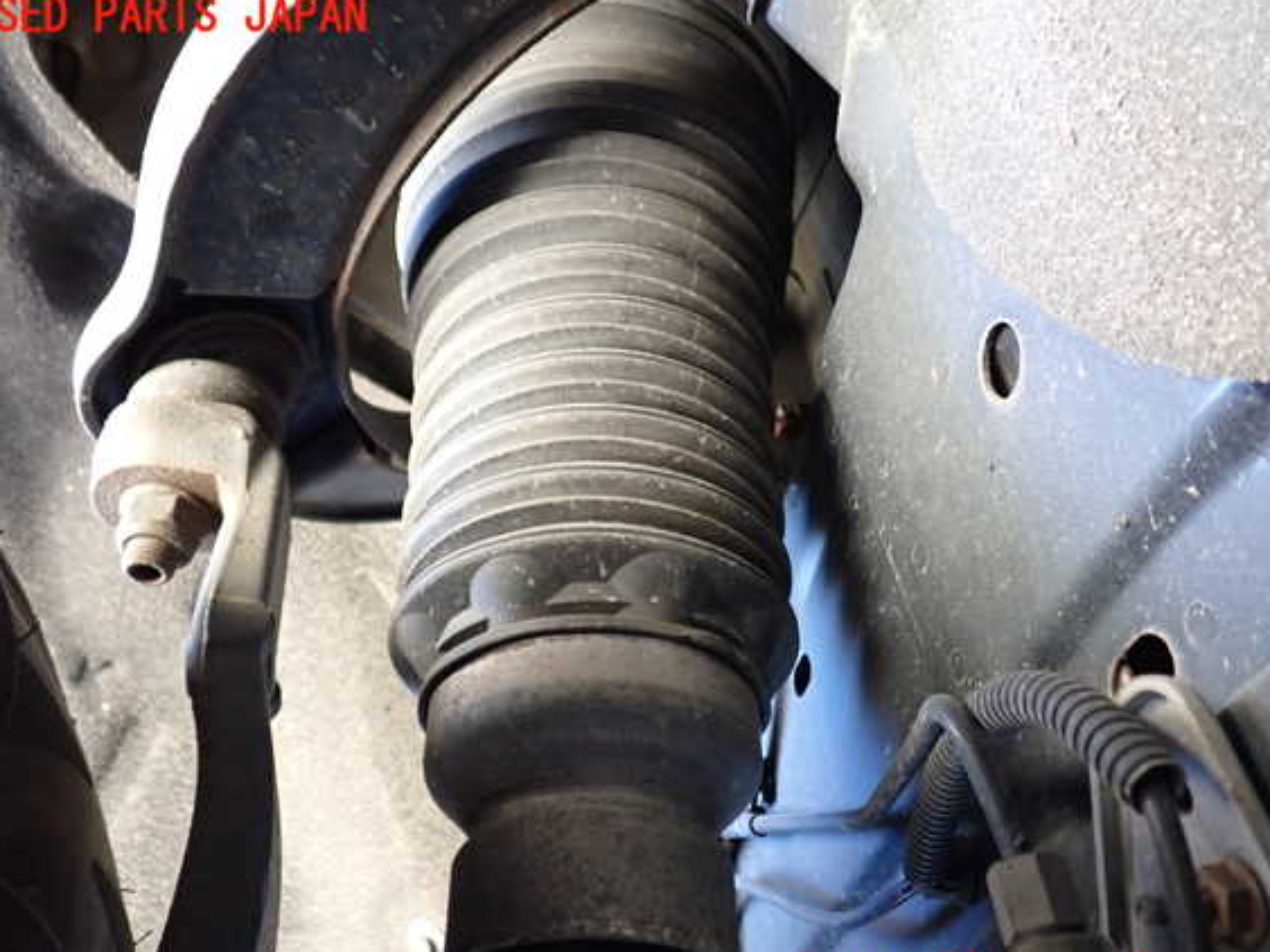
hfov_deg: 56.8
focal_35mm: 32
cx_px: 634
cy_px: 496
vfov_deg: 44.1
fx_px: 1174
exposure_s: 1/30
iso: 640
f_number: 2.3
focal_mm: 5.4
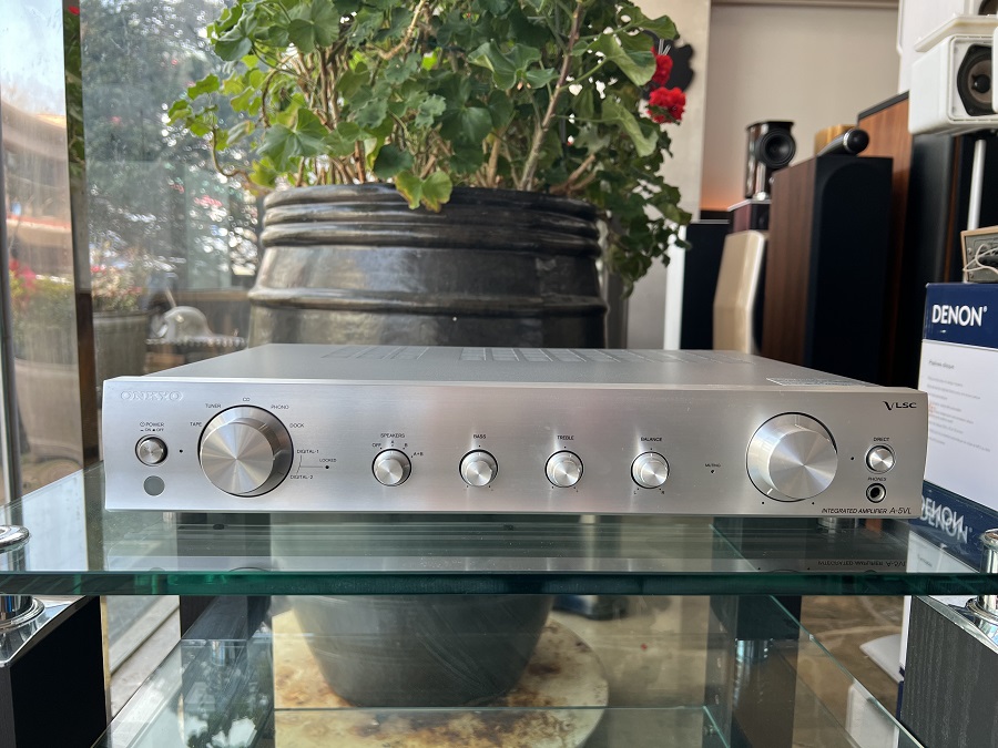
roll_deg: -1.2
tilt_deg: -7.2
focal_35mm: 26
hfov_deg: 67.3
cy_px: 374
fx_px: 750
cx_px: 499
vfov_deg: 53.1
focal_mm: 5.7
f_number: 1.5
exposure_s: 1/125
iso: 32
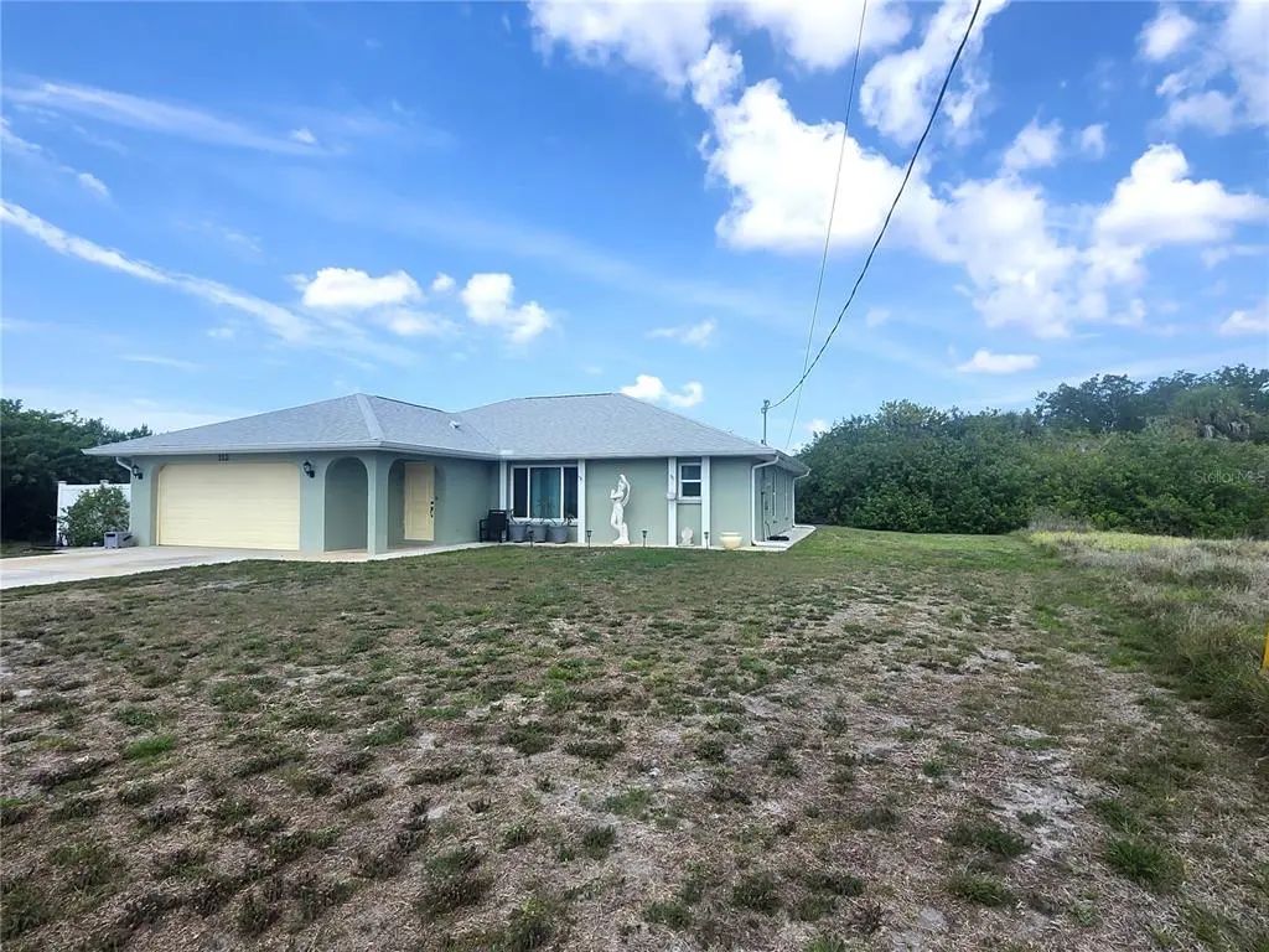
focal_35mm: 13
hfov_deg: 106.2
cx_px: 634
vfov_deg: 89.9
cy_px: 476
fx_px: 477
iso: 40
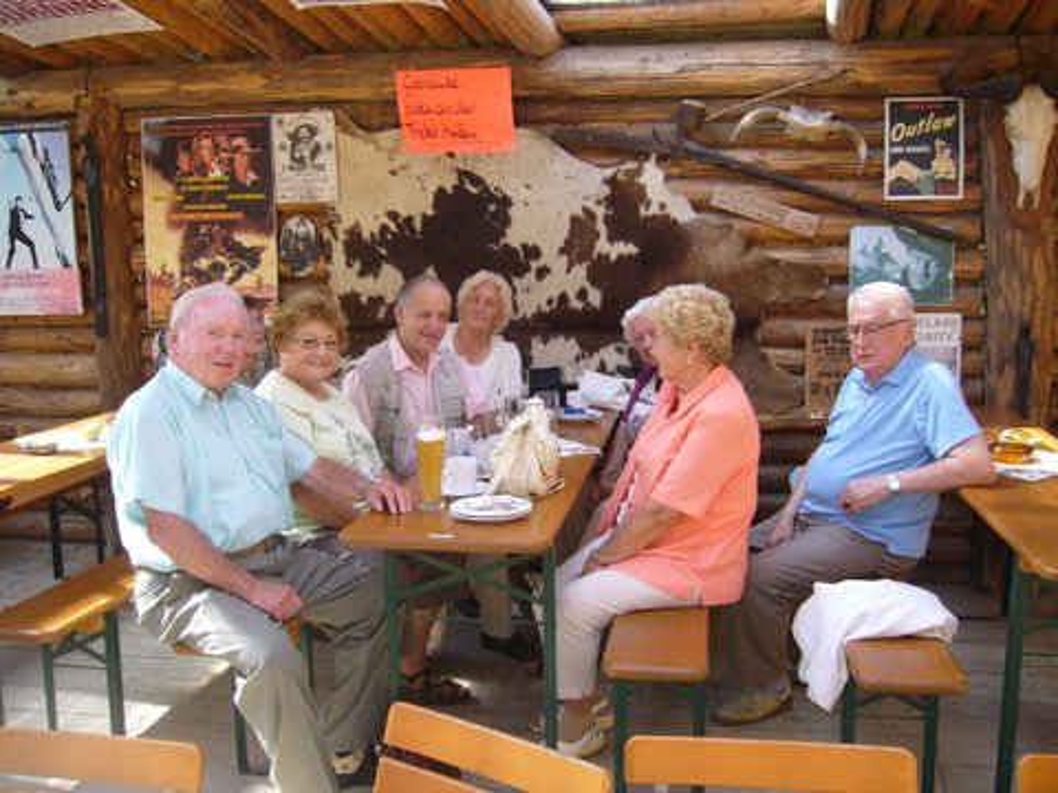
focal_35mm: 35
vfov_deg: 40.7
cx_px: 529
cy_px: 396
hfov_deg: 52.6
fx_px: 1070
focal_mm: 5.8
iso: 100
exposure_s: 1/125
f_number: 2.8
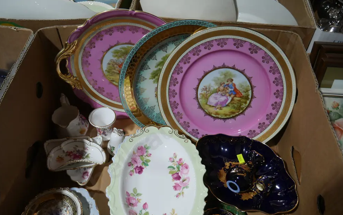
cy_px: 128
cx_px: 170
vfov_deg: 40.5
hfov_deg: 61.2
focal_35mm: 31
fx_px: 290
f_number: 3.5
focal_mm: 14
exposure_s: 1/100
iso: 200
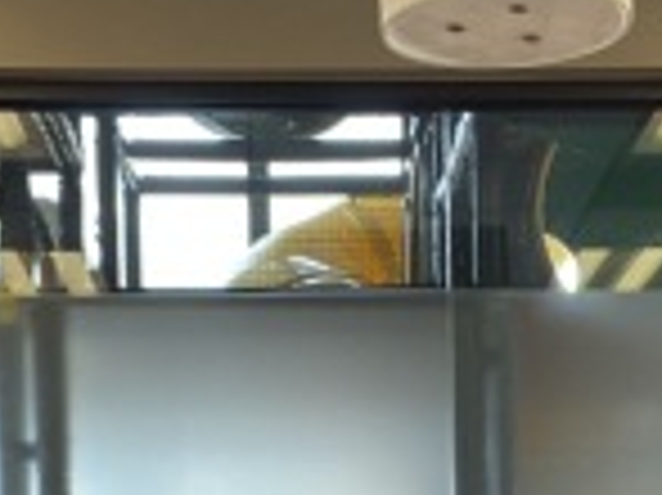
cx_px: 410
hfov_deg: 19.6
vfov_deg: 13.5
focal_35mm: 100
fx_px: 1911
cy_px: 832
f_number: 2.2
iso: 100
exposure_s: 1/60
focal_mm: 2.71
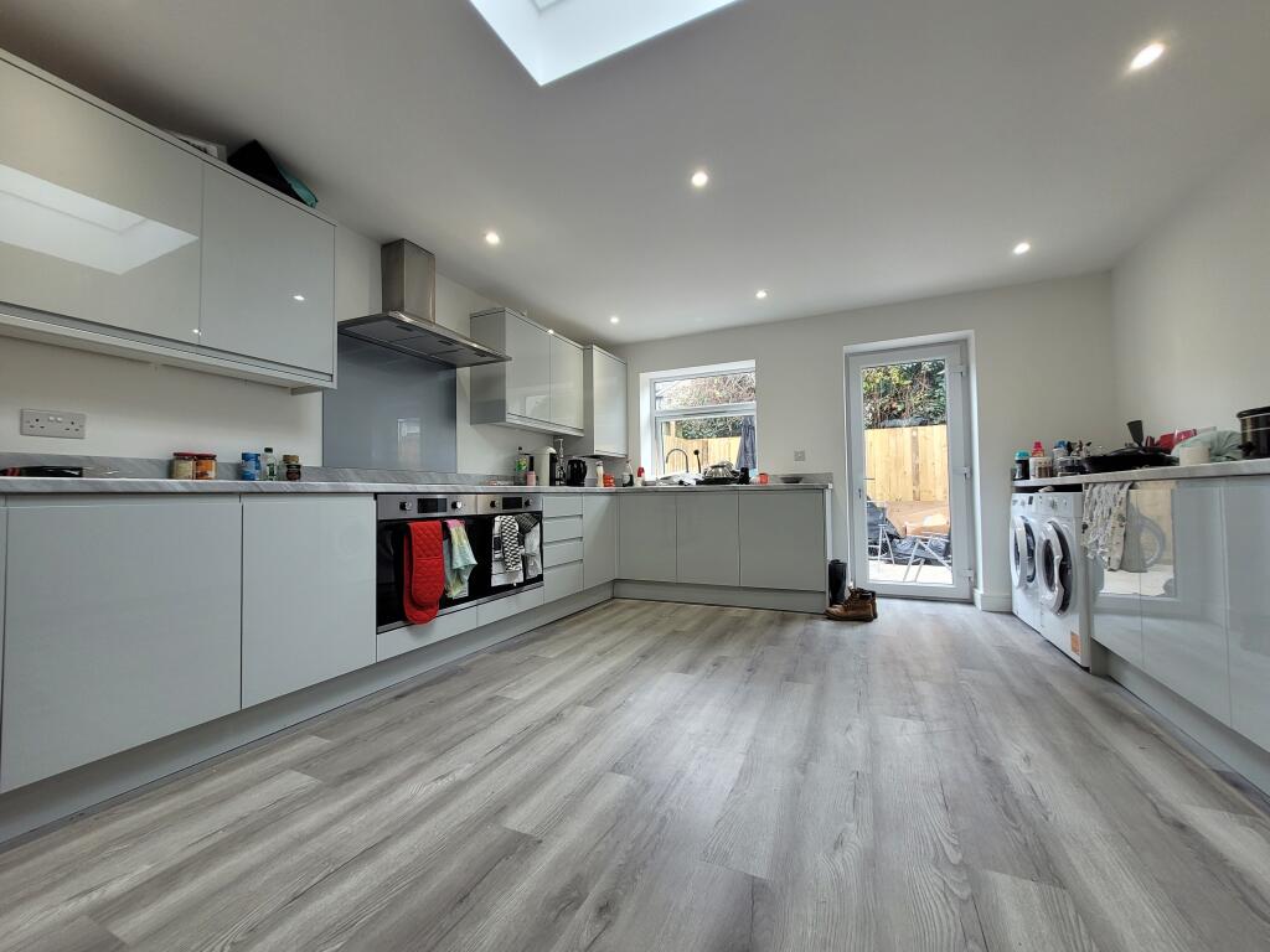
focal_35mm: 13
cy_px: 476
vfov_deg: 89.9
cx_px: 635
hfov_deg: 106.2
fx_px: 477
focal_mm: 1.74
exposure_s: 1/50
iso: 80
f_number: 2.2
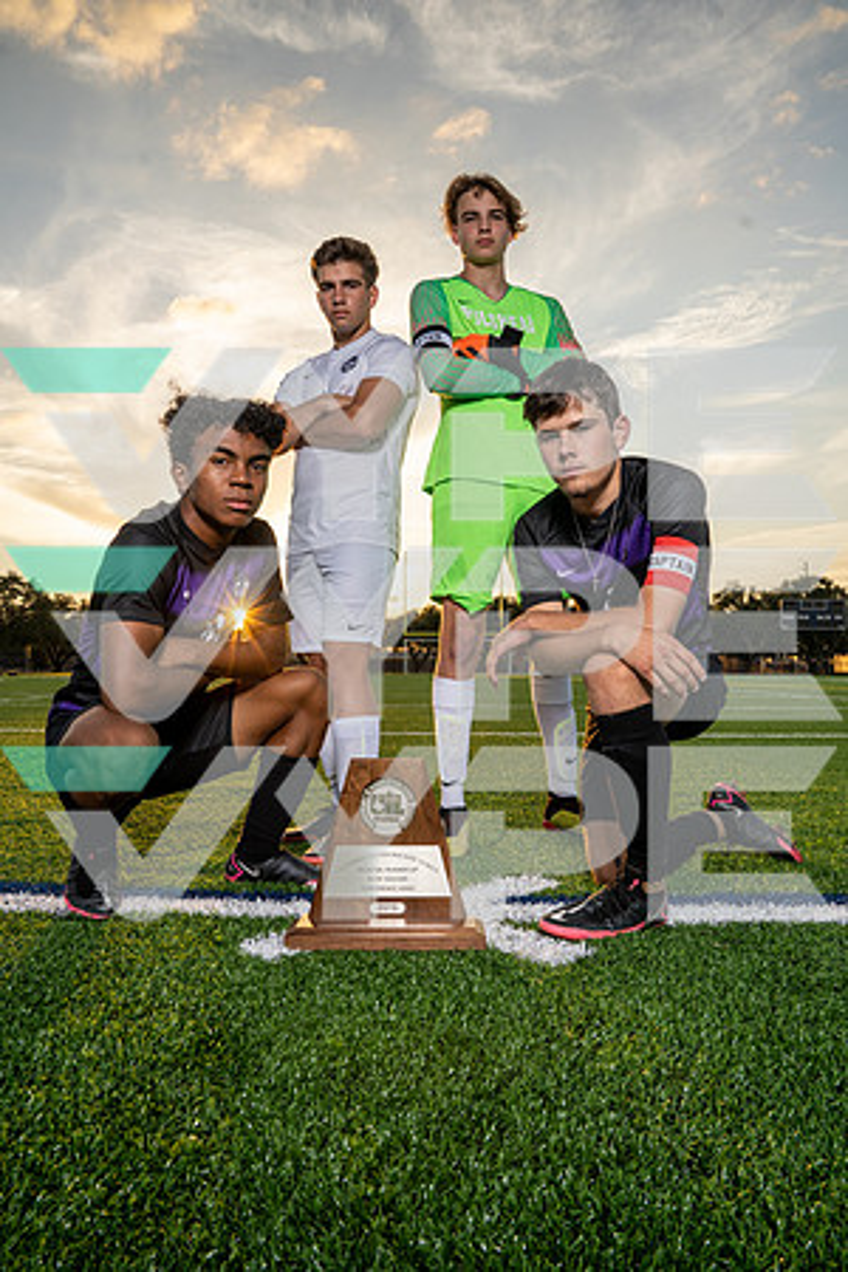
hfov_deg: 53.1
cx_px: 424
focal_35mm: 24
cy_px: 636
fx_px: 848
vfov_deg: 73.7
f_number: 8
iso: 320
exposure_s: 1/250
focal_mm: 24
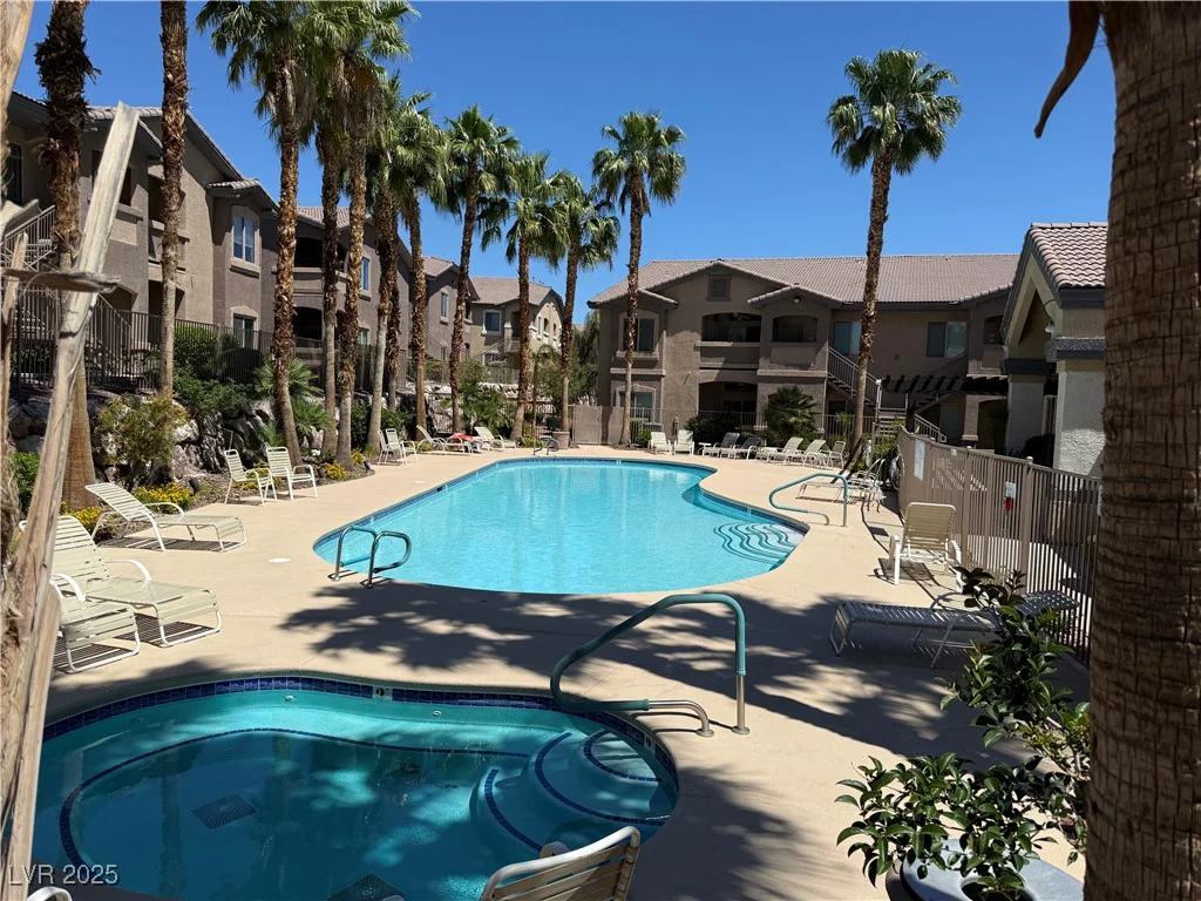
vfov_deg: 56.8
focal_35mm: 24
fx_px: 833
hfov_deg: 71.6
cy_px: 450
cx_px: 600
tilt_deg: -4.3
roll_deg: -2.4
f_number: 1.78
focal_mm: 6.76
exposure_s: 1/6711
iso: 80
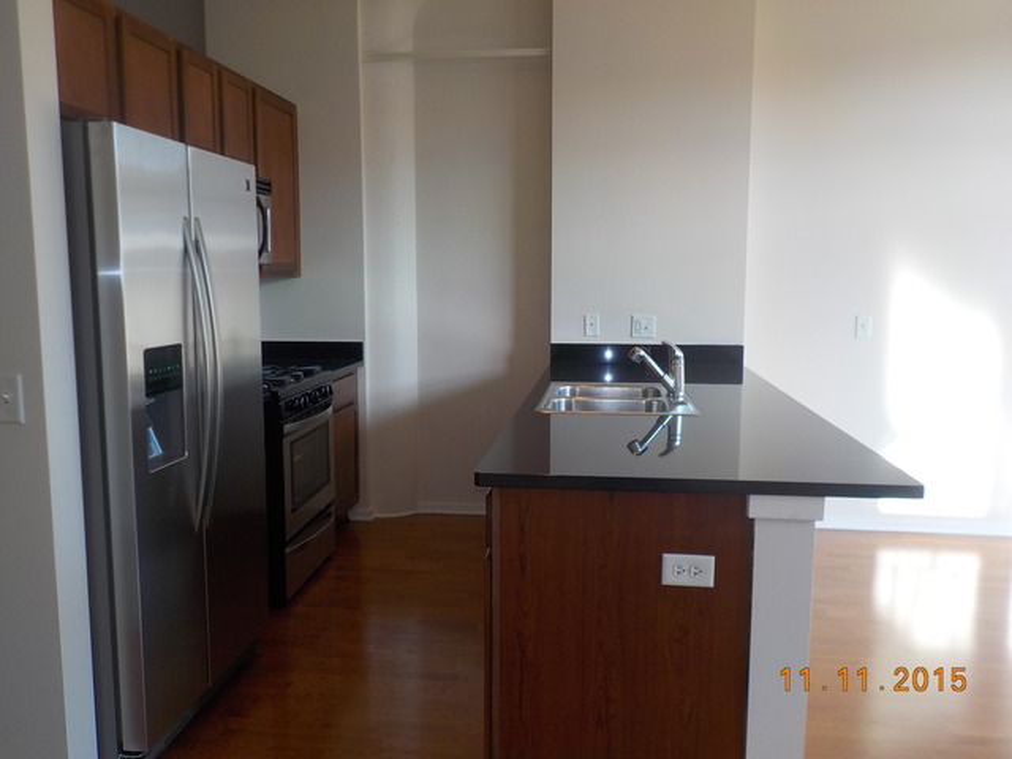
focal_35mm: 30
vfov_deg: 46.8
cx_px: 506
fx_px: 877
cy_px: 380
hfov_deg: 60.0
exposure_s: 1/80
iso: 125
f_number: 3.3
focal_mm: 4.1
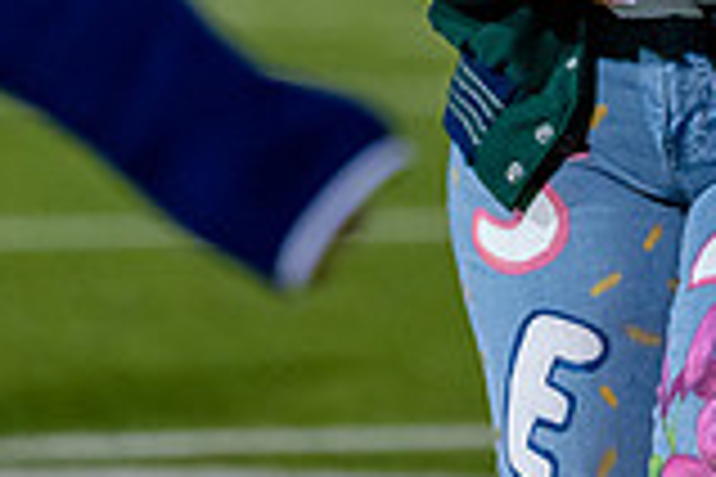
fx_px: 13384
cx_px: 704
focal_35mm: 673
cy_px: -354
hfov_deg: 3.1
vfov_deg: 2.0
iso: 3200
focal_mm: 163
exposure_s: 1/1000
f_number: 2.8
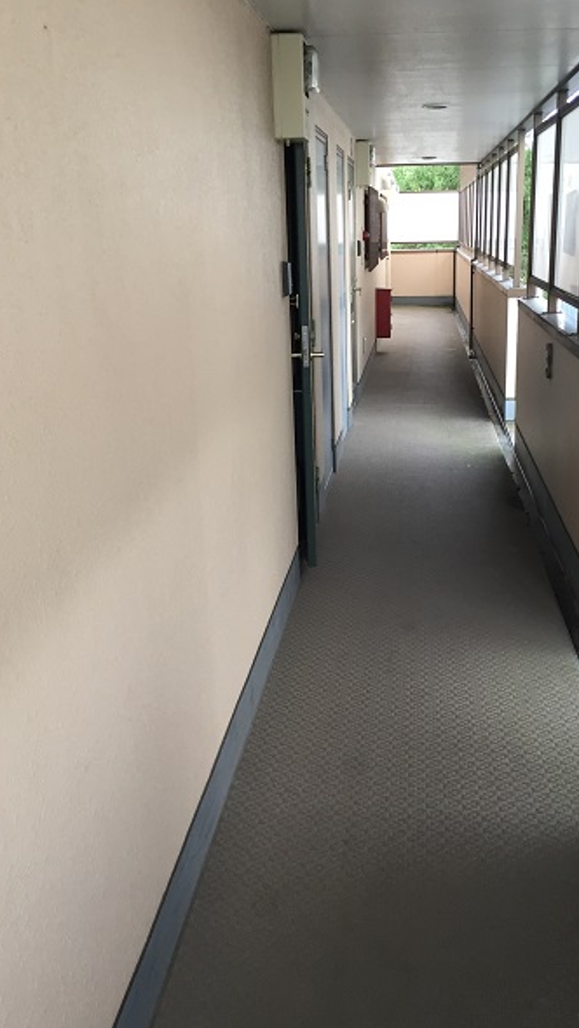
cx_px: 349
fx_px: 955
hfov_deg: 33.6
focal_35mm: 35
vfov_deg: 56.6
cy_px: 524
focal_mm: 4.15
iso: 40
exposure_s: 1/30
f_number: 2.2
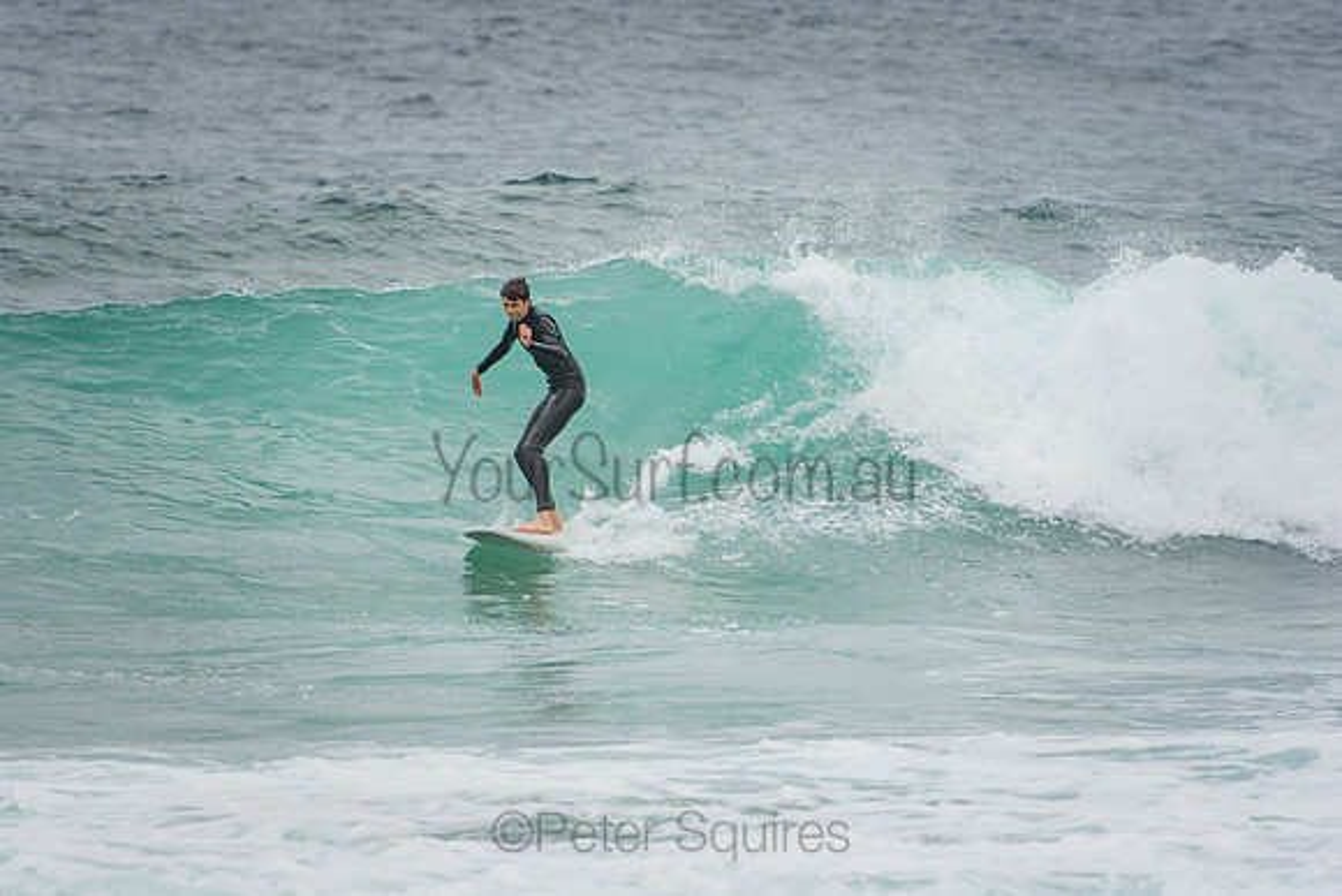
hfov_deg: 3.5
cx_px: 671
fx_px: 21812
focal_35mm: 585
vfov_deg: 2.4
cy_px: 448
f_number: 5.6
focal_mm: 390
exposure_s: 1/1600
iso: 250
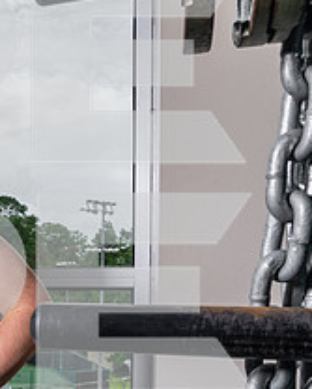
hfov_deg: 18.4
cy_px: 293
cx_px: -224
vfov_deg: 27.5
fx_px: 783
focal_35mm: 68
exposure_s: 1/250
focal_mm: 26
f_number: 8
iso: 100
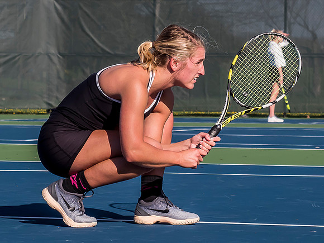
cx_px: 145
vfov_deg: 7.1
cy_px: 96
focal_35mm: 208
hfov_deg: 9.5
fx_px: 1951
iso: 320
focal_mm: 40
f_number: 4.5
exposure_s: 1/1600
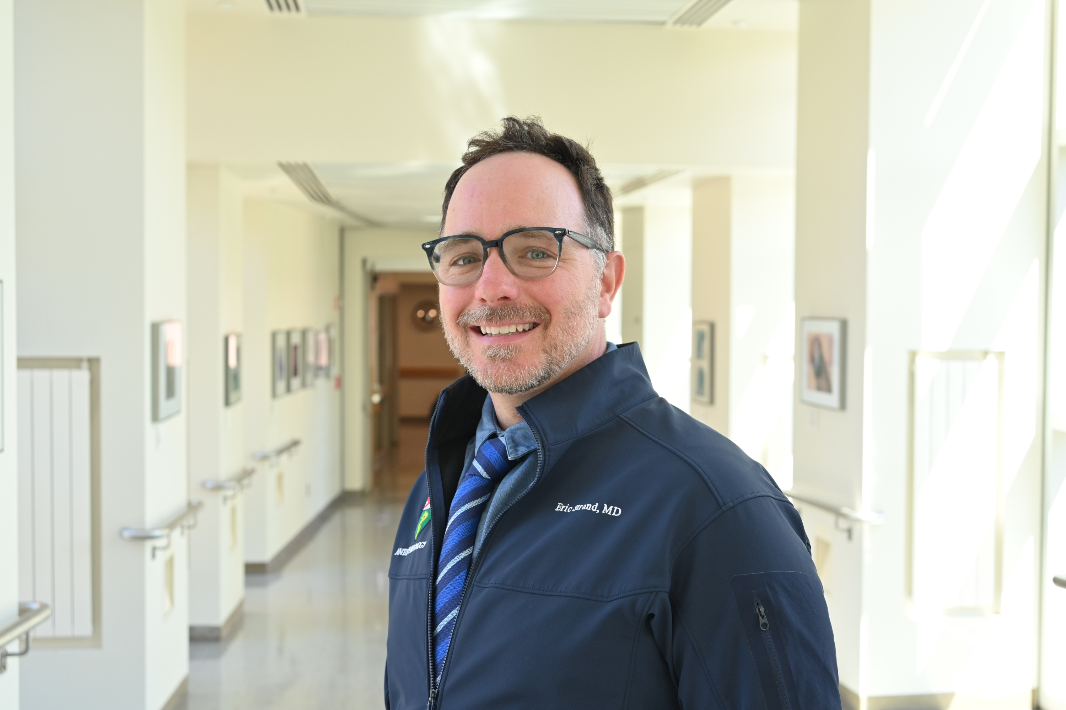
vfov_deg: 31.1
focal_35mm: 43
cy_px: 355
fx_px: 1272
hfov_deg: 45.5
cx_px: 533
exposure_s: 1/125
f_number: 5.6
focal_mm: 43
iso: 640
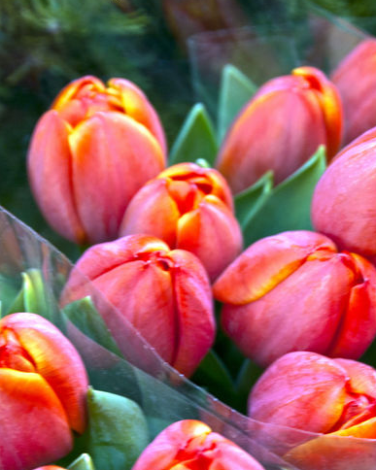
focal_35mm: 183
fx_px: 2546
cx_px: 242
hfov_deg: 8.4
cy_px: 254
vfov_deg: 10.6
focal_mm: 70
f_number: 6.3
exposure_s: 1/40
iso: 250
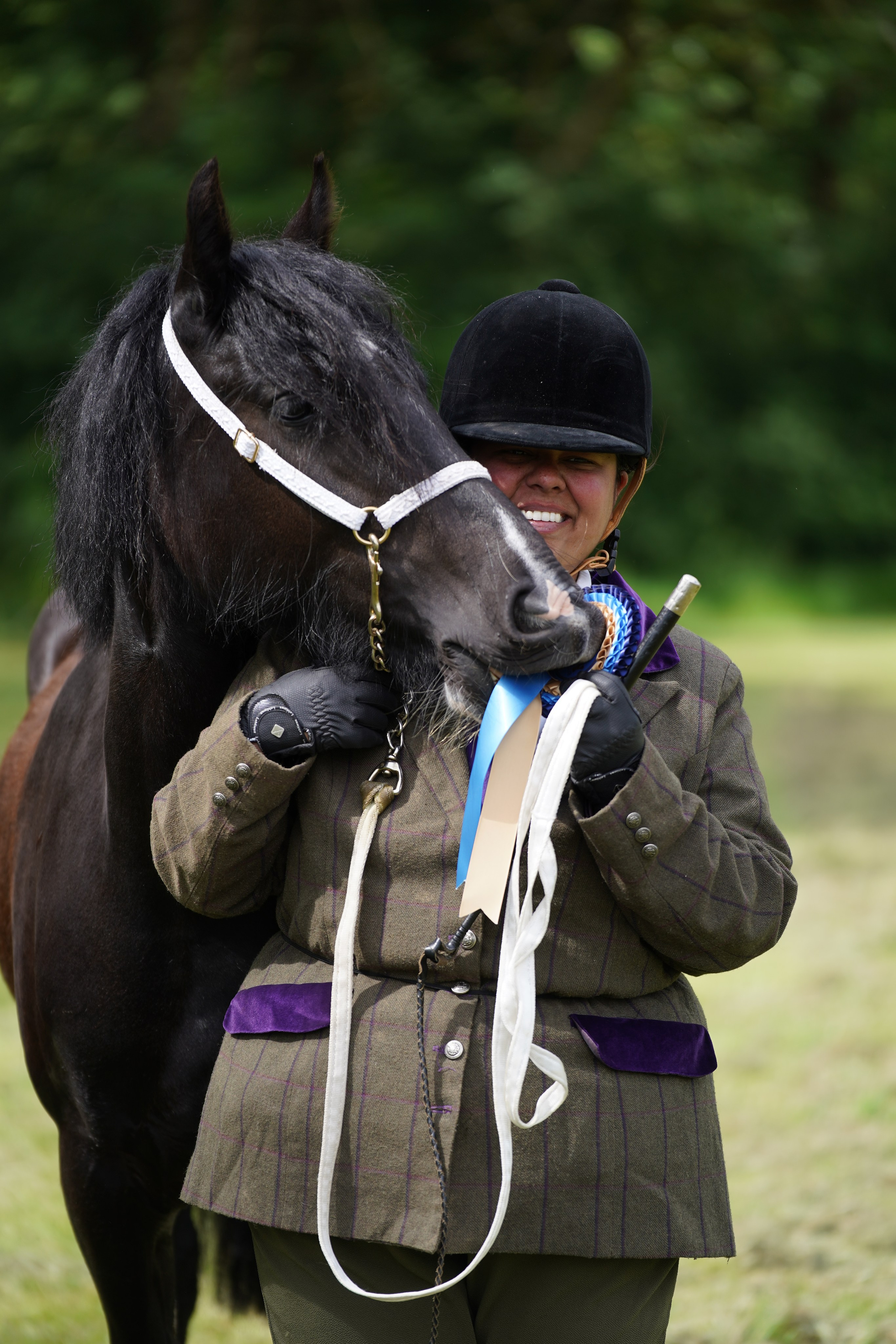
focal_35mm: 142
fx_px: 5301
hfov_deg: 9.7
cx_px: 448
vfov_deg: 14.4
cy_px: 672
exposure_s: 1/800
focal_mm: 142
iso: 100
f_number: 2.8
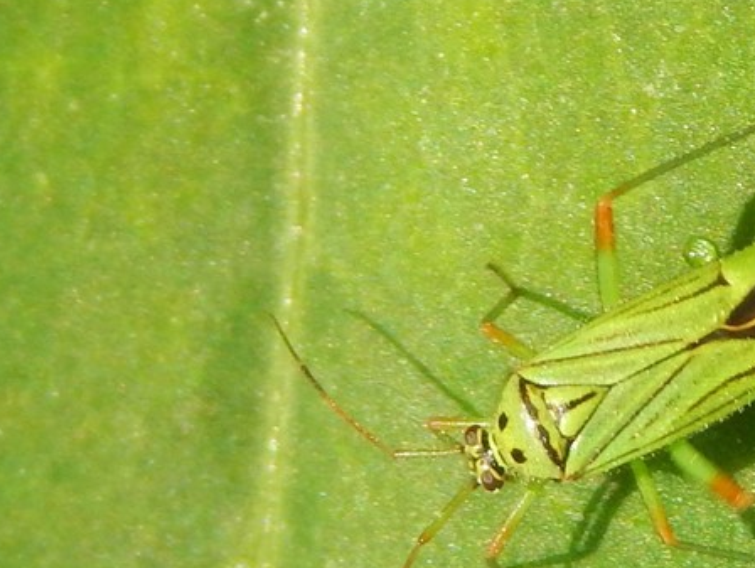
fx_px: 5437
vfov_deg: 6.0
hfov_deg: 7.9
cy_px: 384
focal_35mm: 249
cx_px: 656
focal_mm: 23.4
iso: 125
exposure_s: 1/100
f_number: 4.8
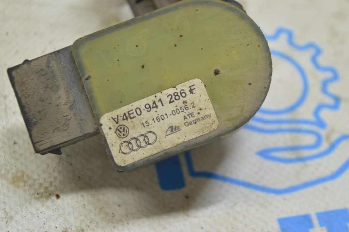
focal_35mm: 82
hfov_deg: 24.6
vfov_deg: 16.5
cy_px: 116
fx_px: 799
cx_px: 174
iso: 400
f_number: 5.6
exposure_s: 1/20
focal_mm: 55
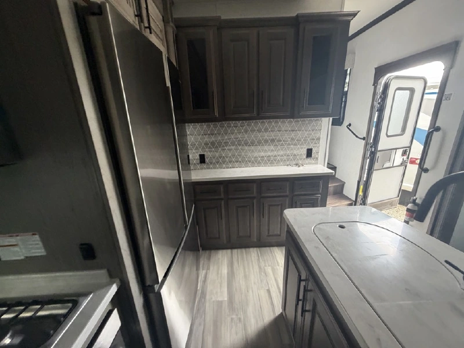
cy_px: 174
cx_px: 232
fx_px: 188
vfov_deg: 85.7
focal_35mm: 14
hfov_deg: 102.1
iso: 320
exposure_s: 1/111
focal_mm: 2.22
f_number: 2.2
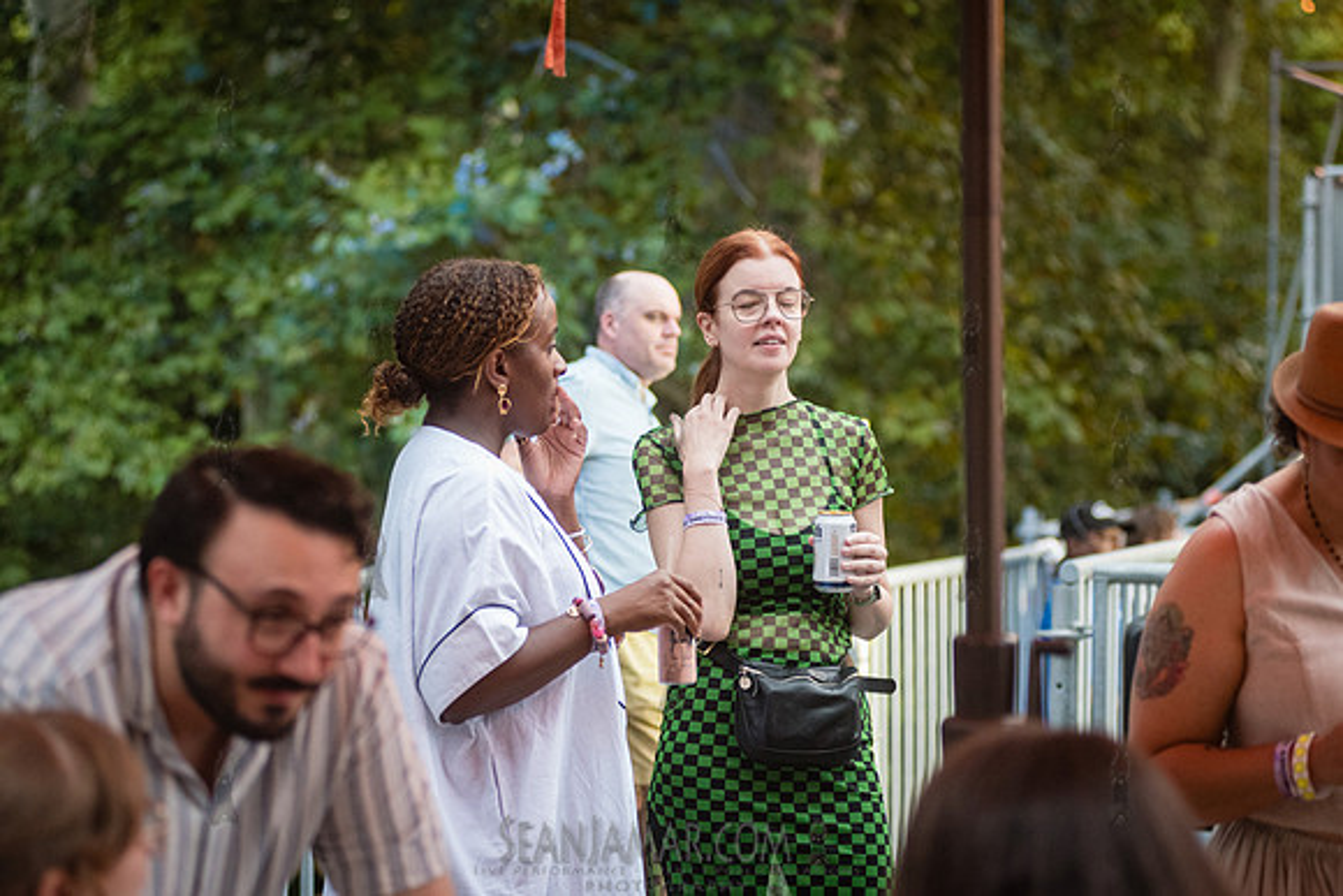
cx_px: 672
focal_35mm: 101
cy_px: 448
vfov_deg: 13.5
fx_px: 3777
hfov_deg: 20.2
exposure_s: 1/200
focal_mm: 92
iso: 3200
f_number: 3.2
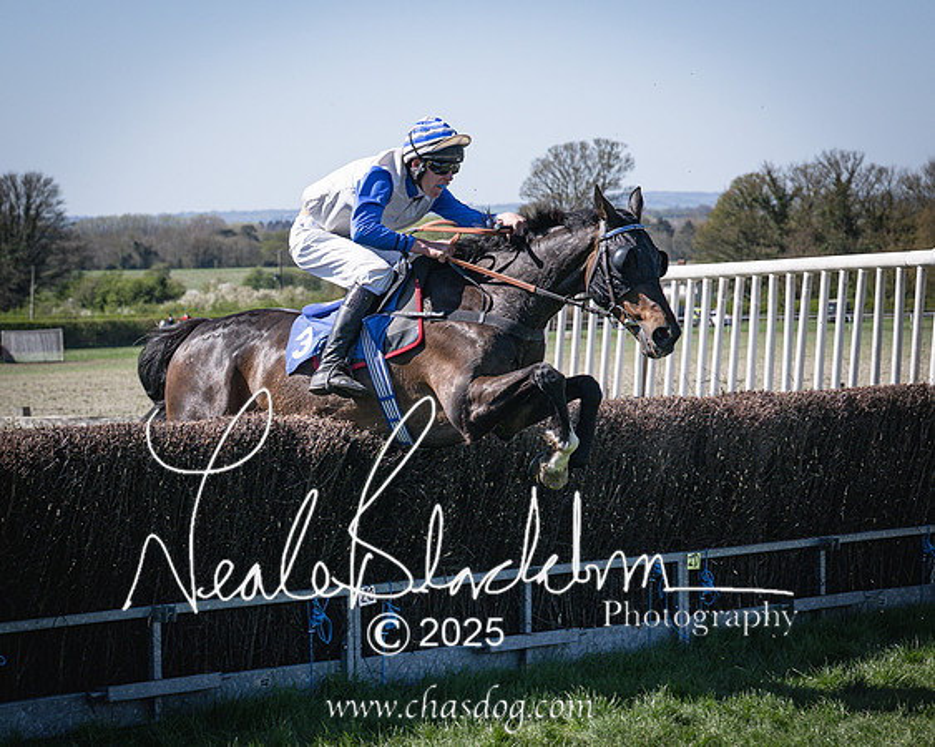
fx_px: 3353
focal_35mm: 121
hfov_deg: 15.9
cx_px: 505
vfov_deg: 12.7
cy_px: 414
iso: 220
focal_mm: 70
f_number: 5
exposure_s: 1/2000
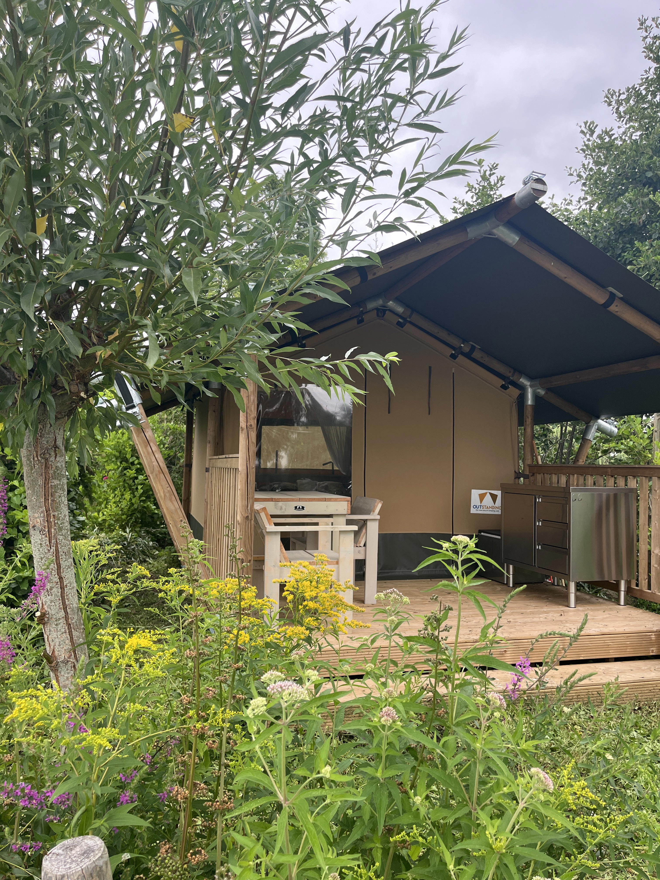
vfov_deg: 67.3
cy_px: 440
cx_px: 330
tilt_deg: +0.7
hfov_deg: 53.1
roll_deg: -0.9
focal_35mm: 26
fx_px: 661
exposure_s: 1/680
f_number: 1.6
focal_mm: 5.1
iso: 50
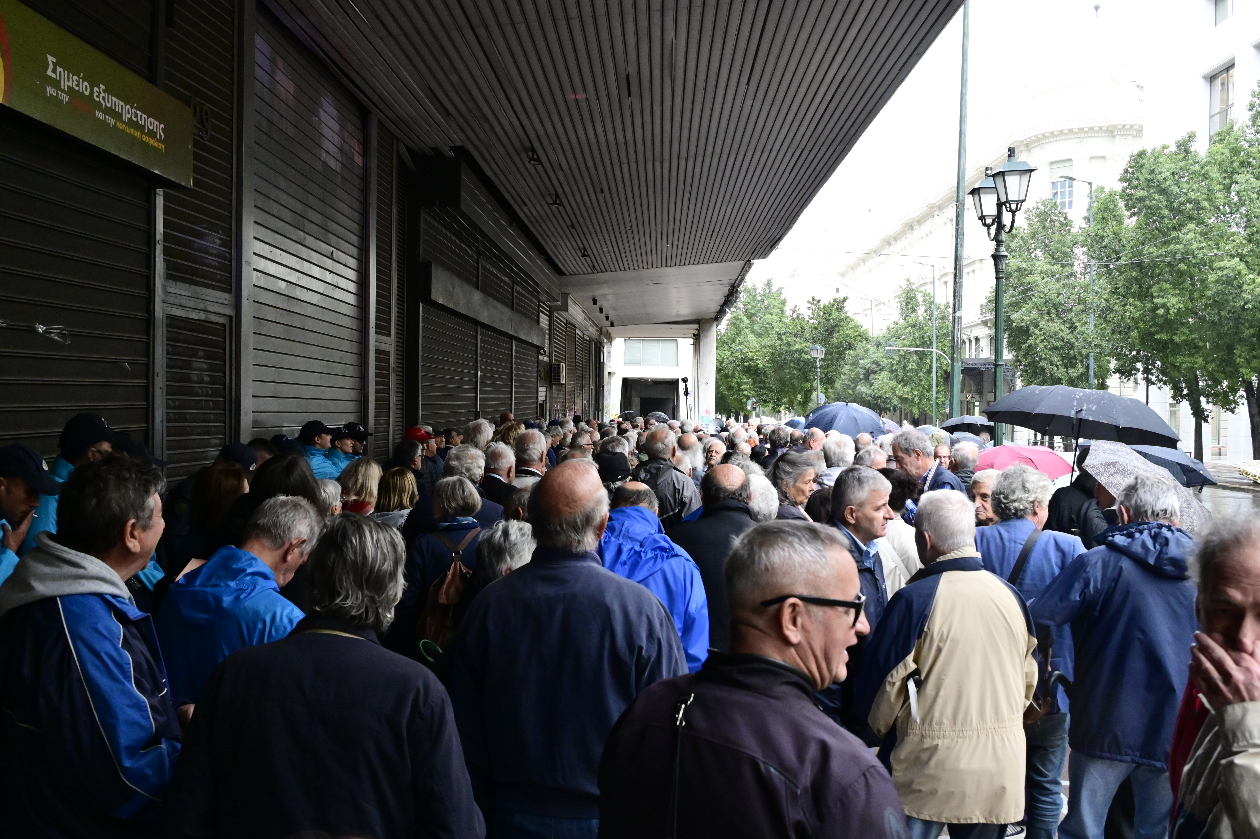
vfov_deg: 39.4
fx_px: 1172
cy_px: 420
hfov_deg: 56.5
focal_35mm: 34
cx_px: 630
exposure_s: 1/250
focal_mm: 33.5
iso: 6400
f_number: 10
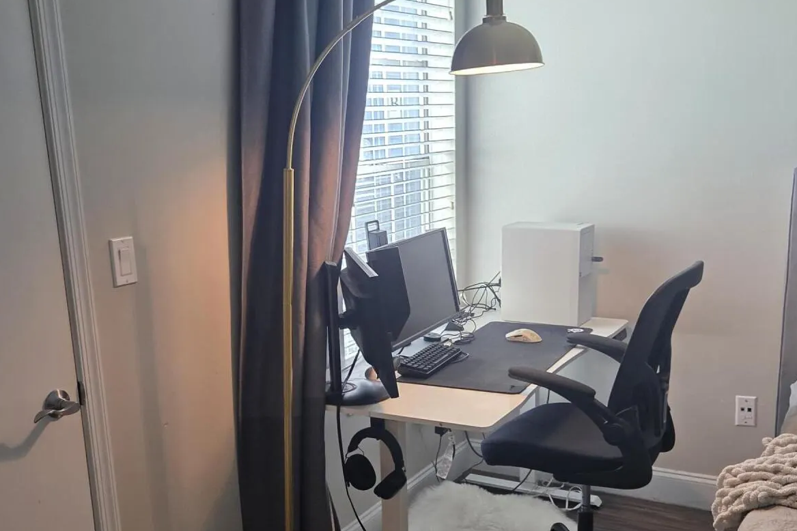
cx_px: 395
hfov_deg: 47.4
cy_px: 369
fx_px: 908
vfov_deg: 32.3
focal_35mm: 41
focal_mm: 5.4
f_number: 1.8
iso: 125
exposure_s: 1/120
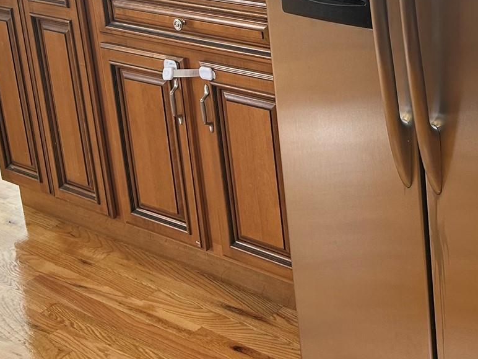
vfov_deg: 20.3
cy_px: -38
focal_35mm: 69
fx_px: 953
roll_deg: +4.4
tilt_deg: -11.7
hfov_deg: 27.5
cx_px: 392
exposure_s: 1/120
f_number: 1.5
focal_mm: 5.7
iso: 80
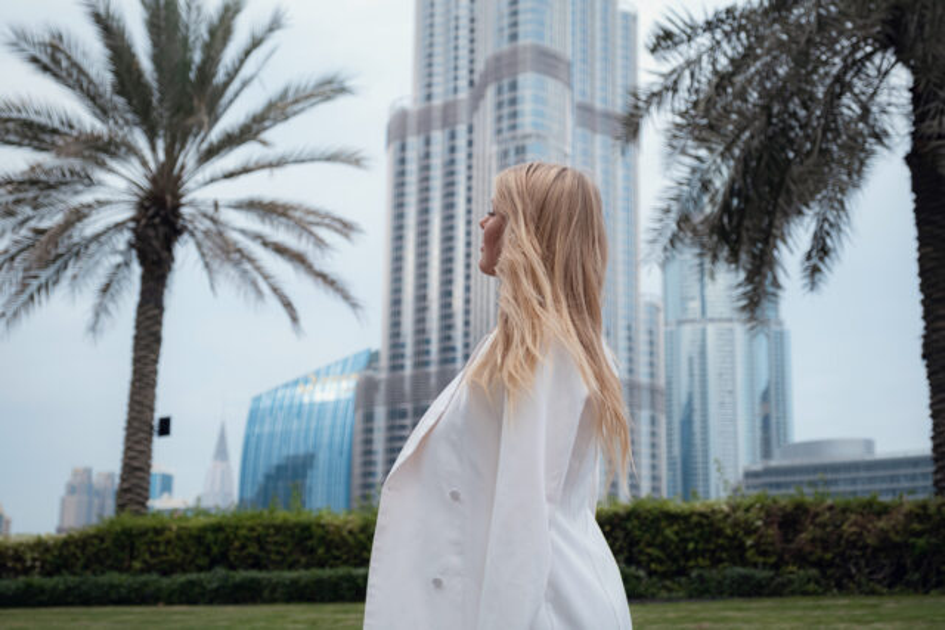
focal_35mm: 53
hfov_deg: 37.5
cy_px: 315
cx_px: 472
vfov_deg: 25.5
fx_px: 1391
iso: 250
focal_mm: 35.3
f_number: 3.2
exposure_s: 1/500
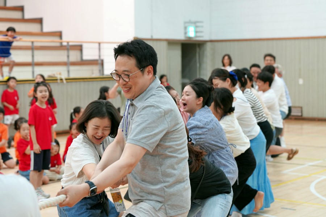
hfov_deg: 28.8
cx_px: 163
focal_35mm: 70
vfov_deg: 19.5
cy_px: 108
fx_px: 634
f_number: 4
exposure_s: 1/160
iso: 1600
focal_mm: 70
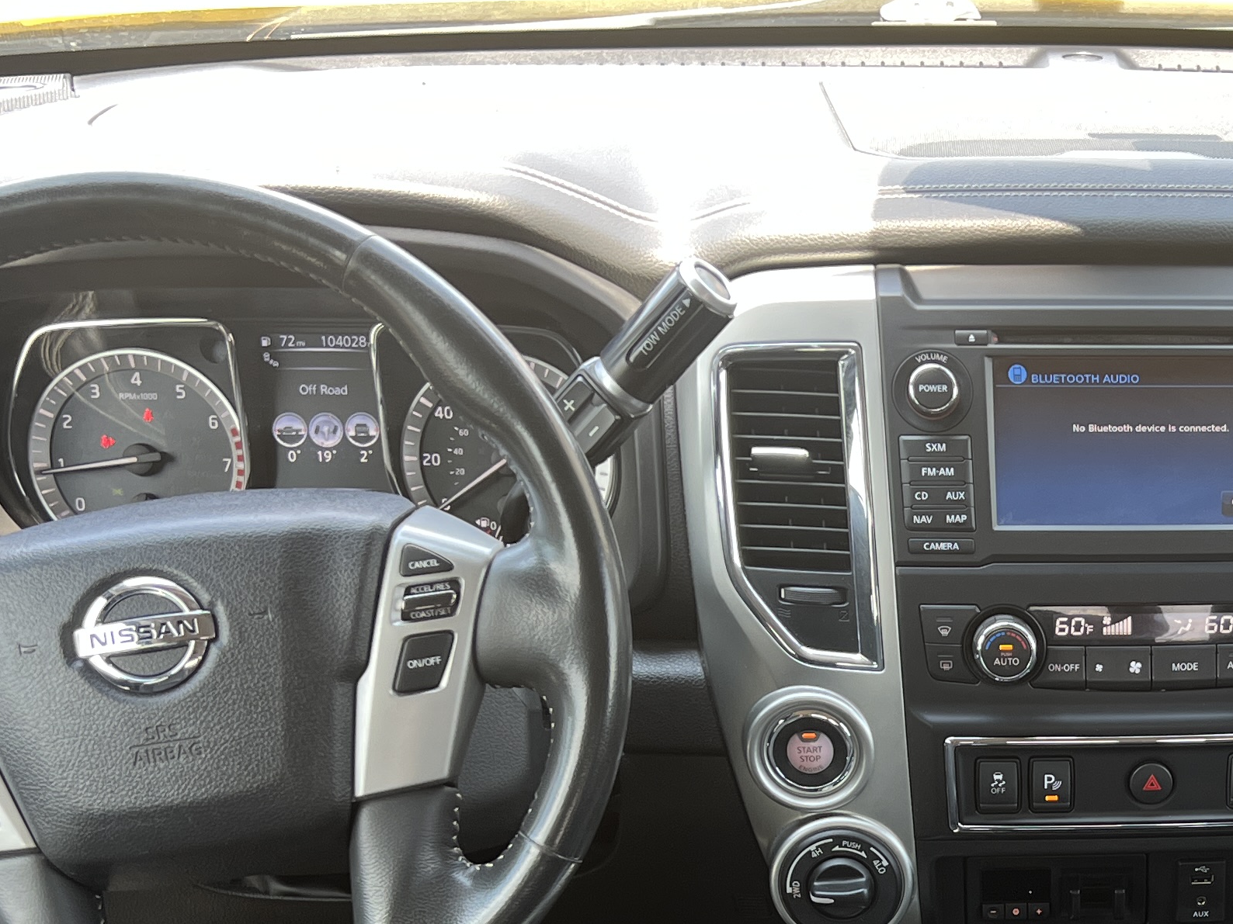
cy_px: 1030
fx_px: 2351
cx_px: 1204
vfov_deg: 21.1
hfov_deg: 27.8
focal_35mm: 66
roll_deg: -3.3
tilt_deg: -35.1
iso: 64
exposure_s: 1/121
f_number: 1.5
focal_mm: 5.7
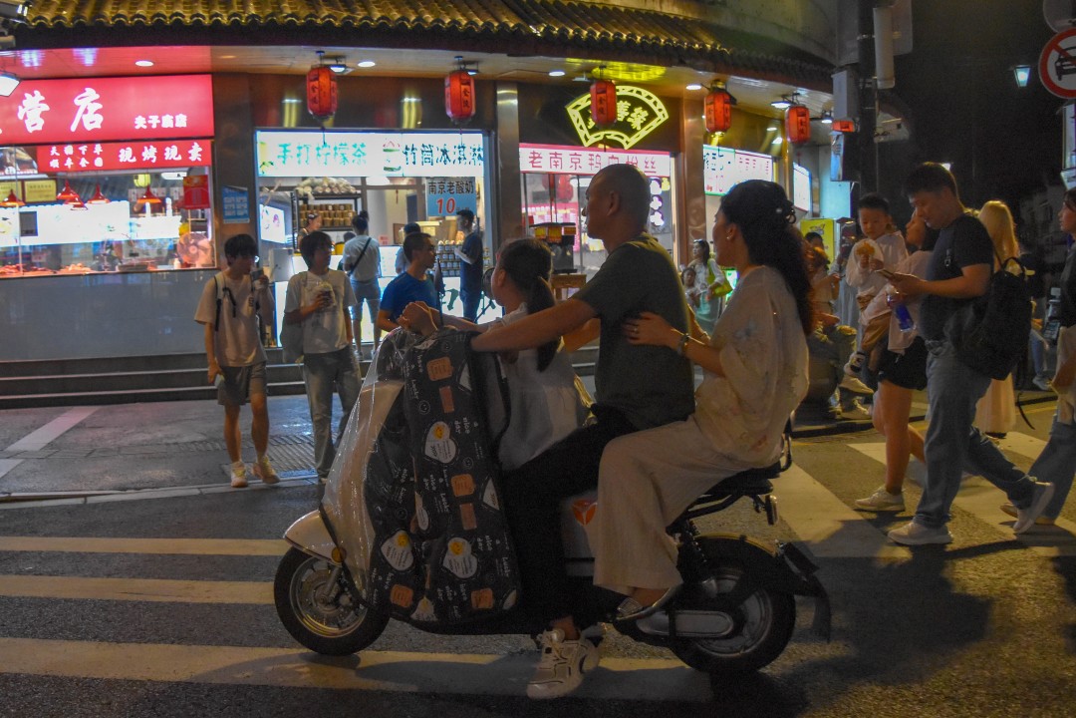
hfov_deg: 59.5
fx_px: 941
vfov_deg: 41.7
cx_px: 538
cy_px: 359
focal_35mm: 32
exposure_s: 1/500
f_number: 3.8
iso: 3200
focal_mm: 21
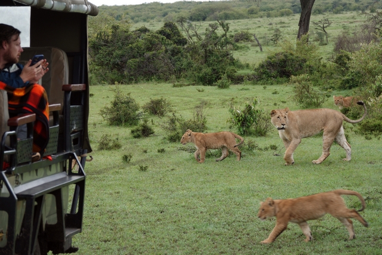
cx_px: 191
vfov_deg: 9.2
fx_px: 1581
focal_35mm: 149
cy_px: 128
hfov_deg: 13.8
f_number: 4
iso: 125
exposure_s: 1/125
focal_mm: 54.57
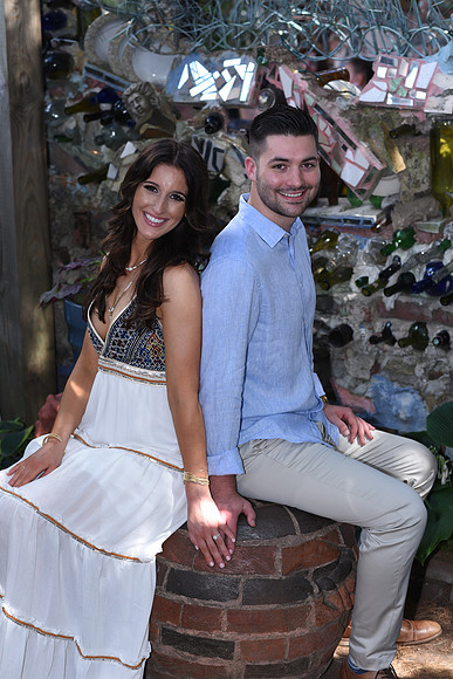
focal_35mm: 85
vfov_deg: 23.9
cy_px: 340
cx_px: 226
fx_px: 1603
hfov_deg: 16.1
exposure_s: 1/200
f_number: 4.5
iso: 320
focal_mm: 85
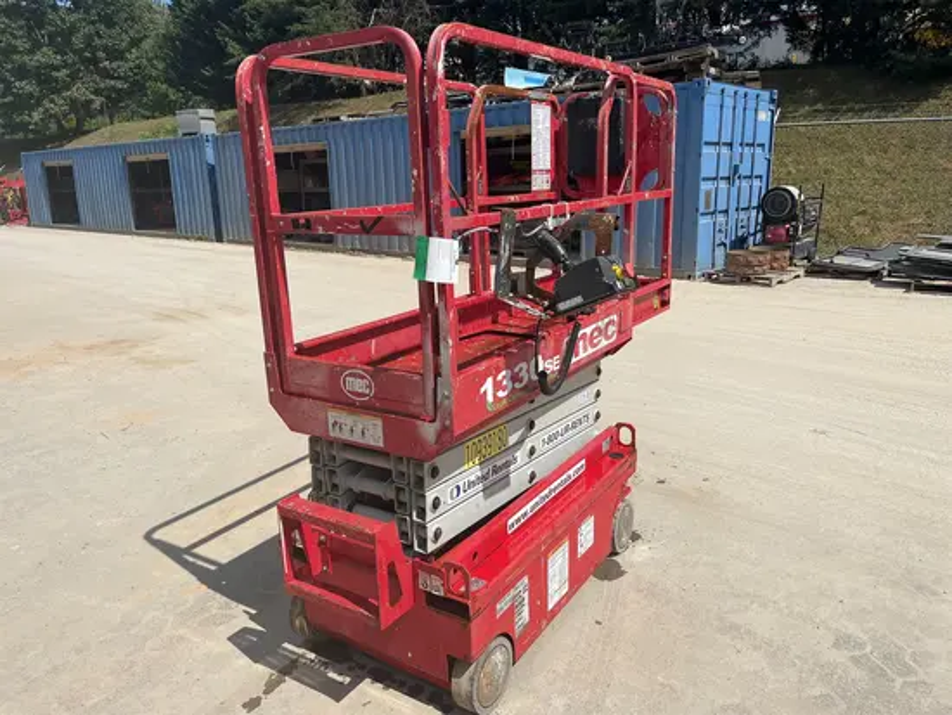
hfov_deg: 67.3
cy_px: 358
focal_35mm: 26
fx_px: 715
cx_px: 476
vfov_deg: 53.1
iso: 50
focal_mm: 5.1
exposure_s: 1/5848
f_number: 1.6
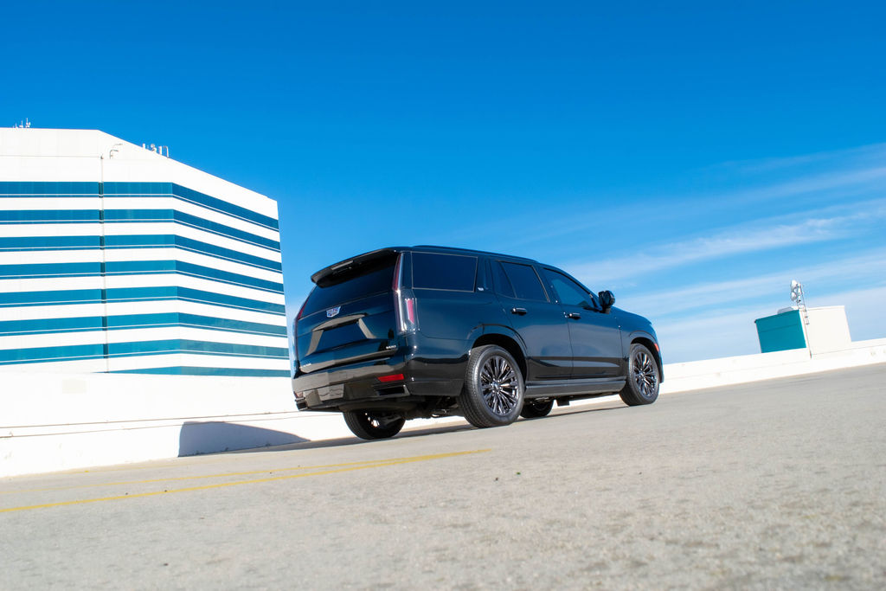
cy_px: 296
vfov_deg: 47.9
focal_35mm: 27
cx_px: 443
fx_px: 665
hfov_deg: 67.4
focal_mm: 18
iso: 250
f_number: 11
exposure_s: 1/500
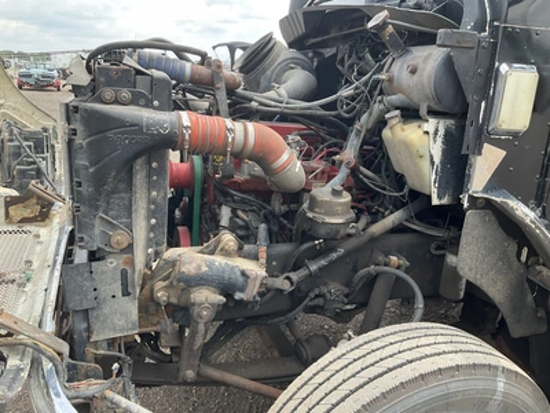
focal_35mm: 29
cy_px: 206
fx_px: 461
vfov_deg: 48.2
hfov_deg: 61.7
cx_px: 275
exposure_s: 1/265
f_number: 1.8
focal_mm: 3
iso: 25
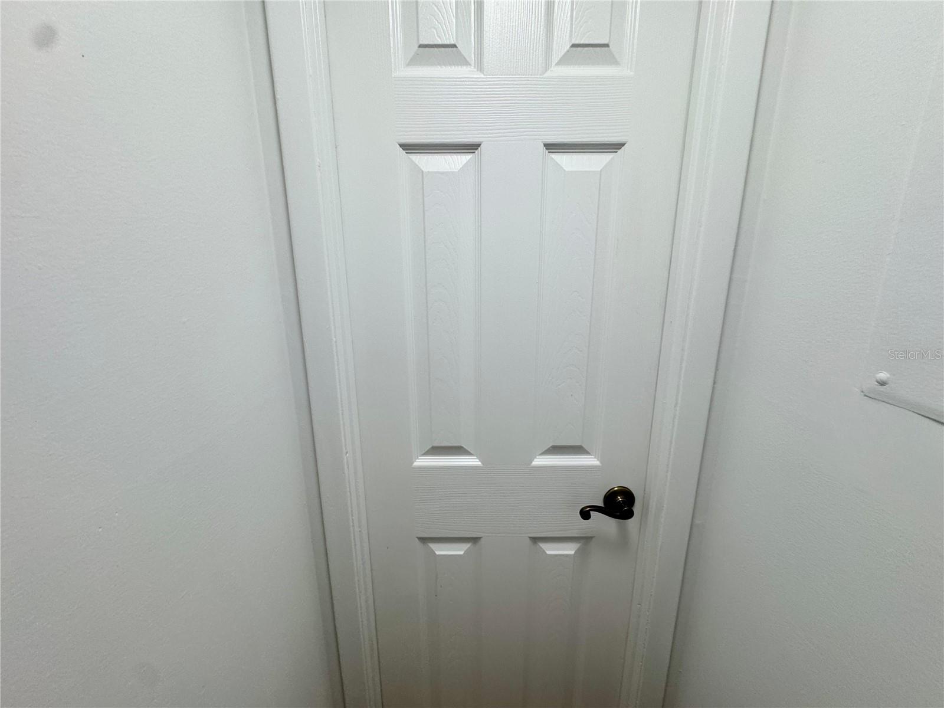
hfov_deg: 102.1
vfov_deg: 85.7
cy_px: 354
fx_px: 382
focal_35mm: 14
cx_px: 472
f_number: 2.2
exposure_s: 1/120
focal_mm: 2.22
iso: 40
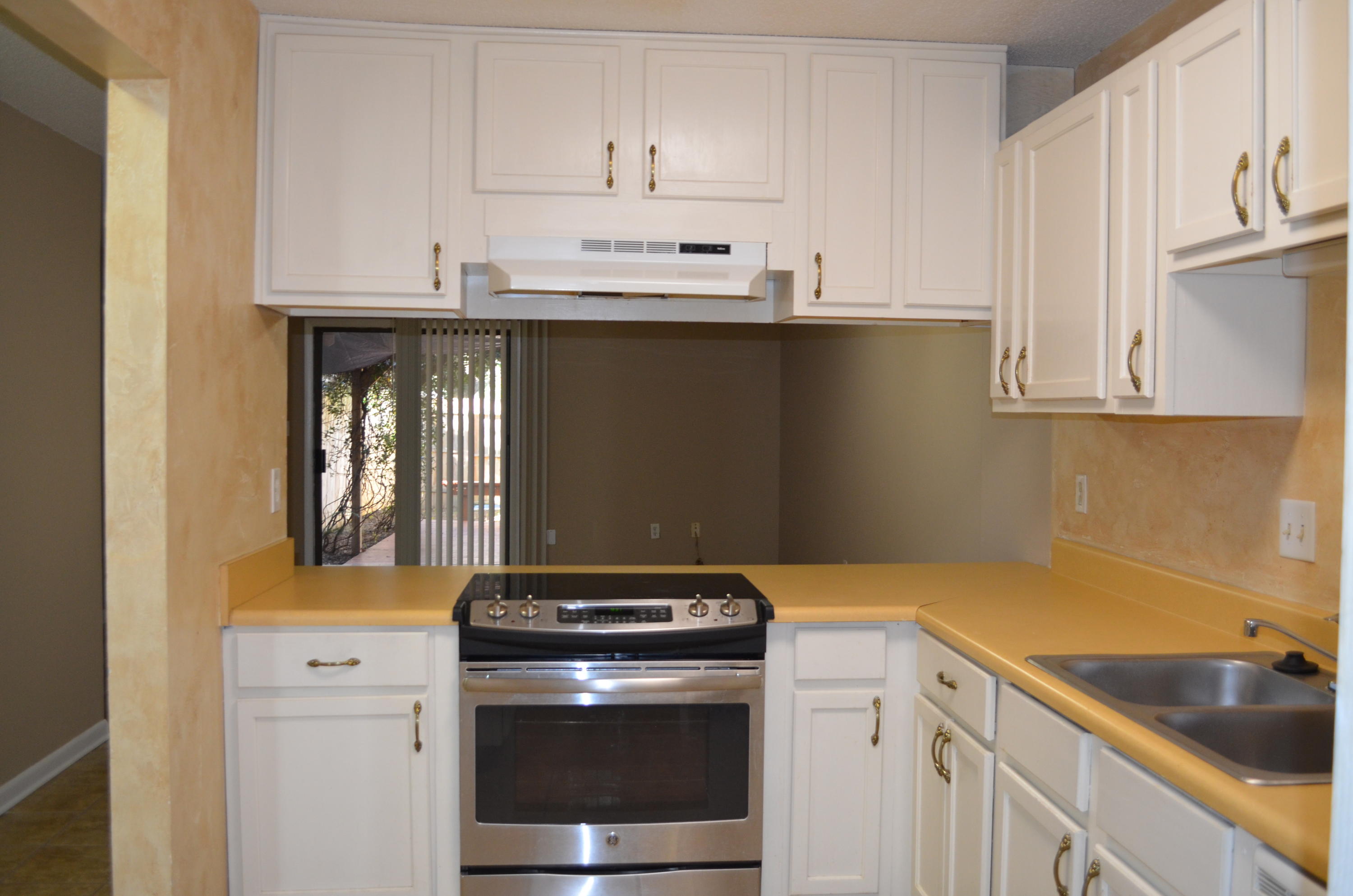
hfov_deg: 62.0
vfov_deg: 43.4
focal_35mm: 30
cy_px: 448
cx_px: 676
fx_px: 1125
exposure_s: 1/60
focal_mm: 20
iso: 720
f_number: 3.8
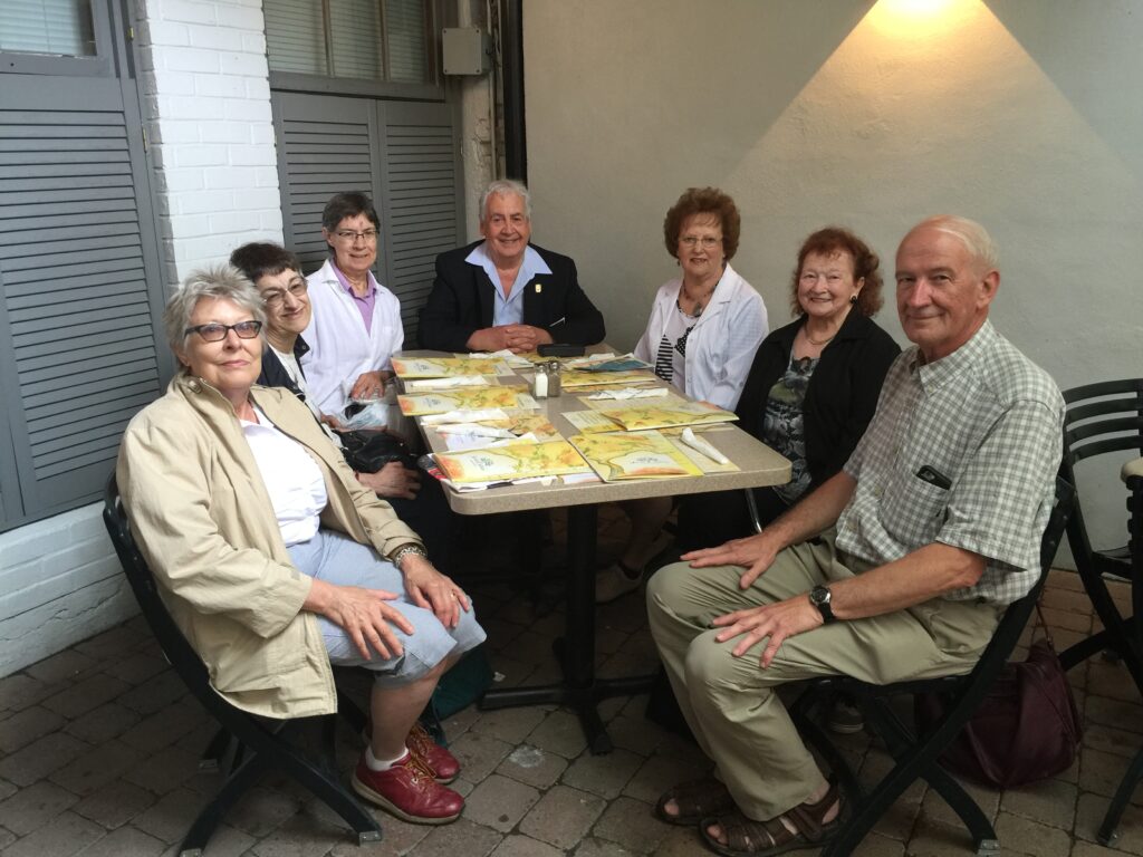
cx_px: 572
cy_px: 428
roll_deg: +0.7
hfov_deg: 61.7
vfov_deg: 48.2
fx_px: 958
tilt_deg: -14.9
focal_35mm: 29
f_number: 2.2
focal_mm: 4.15
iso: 50
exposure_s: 1/15
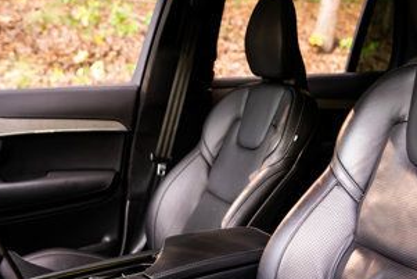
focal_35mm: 51
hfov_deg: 38.3
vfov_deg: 26.5
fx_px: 591
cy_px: 166
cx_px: 288
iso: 800
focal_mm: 24
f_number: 2.8
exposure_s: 1/200
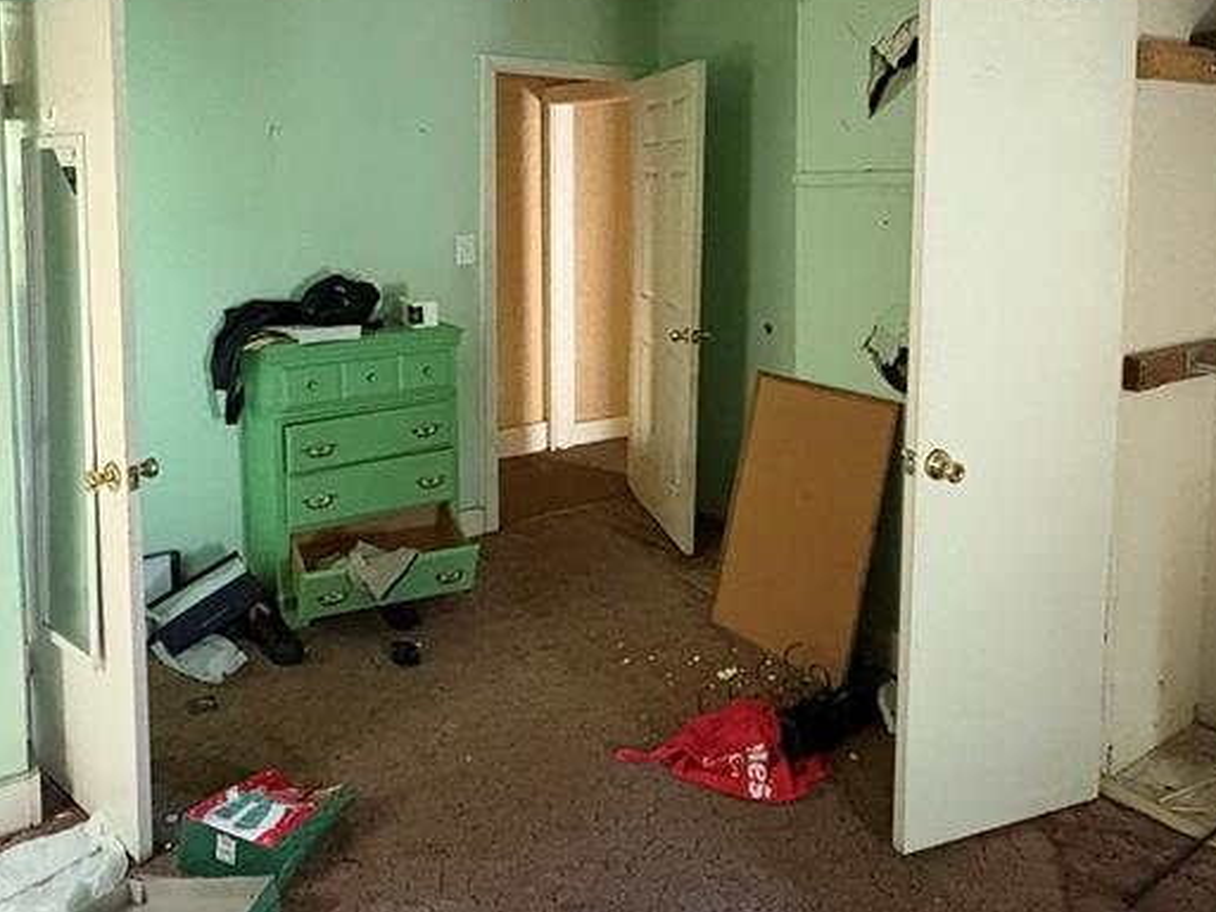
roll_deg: +1.4
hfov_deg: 63.4
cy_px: 268
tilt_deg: -4.0
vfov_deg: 48.5
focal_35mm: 28
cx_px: 568
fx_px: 984
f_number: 2.2
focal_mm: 2.22
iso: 1250
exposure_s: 1/30
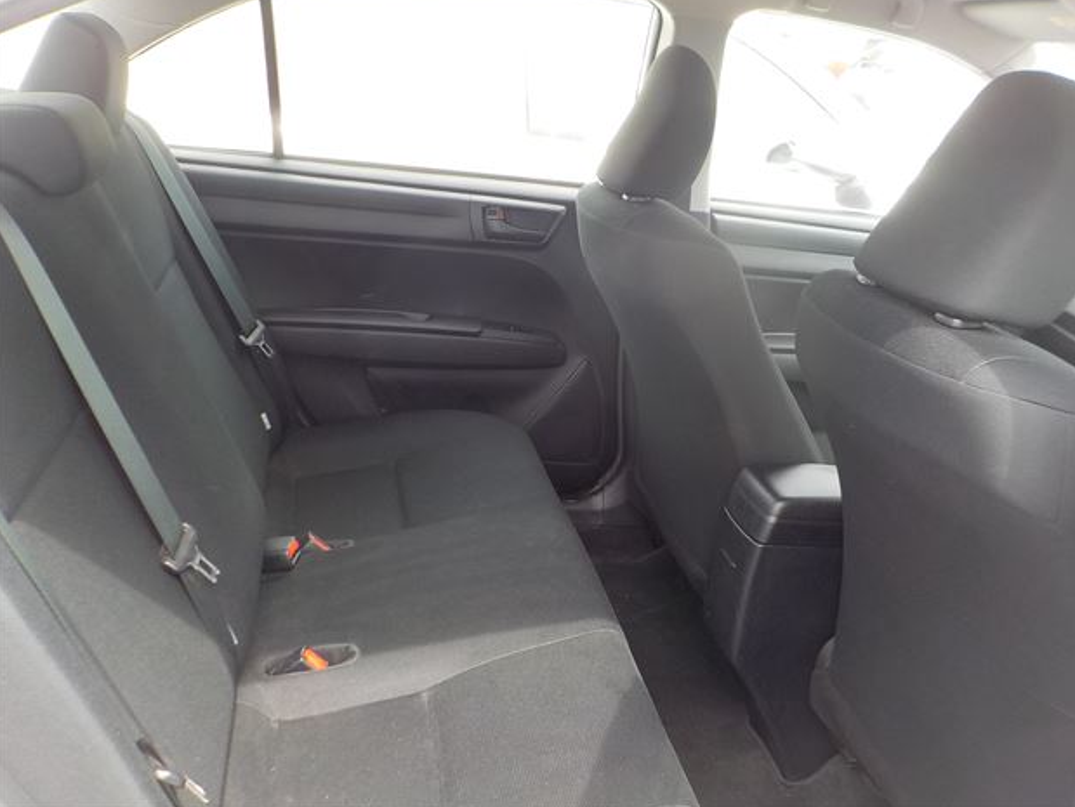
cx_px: 551
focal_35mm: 31
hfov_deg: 58.3
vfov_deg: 45.5
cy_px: 396
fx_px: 963
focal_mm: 4.1
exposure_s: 1/80
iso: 125
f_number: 3.3
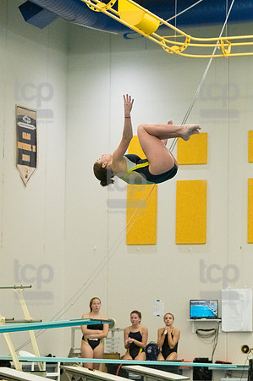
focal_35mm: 138
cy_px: 190
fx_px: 1458
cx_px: 126
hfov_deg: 9.9
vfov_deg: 14.9
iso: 8000
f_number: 5
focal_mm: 92
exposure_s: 1/1250
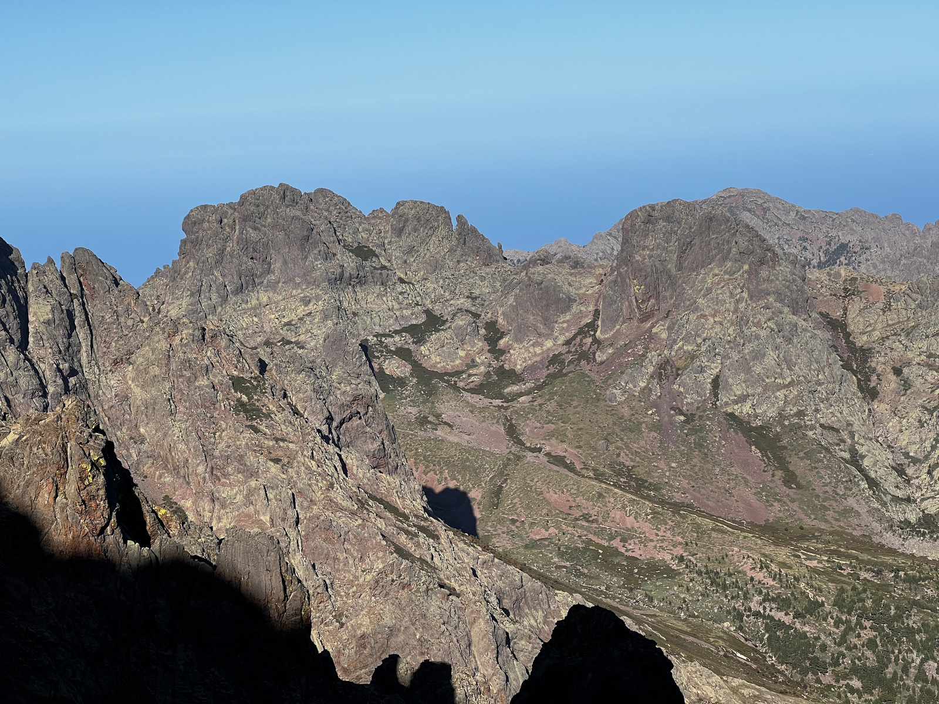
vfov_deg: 19.1
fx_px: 2089
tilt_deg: -6.8
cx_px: 470
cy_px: 352
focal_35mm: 77
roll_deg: +3.5
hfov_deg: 25.3
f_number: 2.8
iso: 32
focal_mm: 9
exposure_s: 1/995
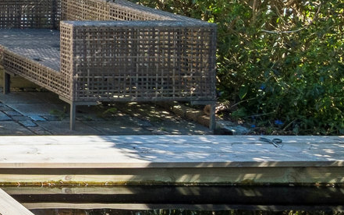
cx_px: -395
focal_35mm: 97
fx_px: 910
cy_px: -88
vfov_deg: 12.9
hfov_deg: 15.6
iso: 200
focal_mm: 14
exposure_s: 1/125
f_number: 11
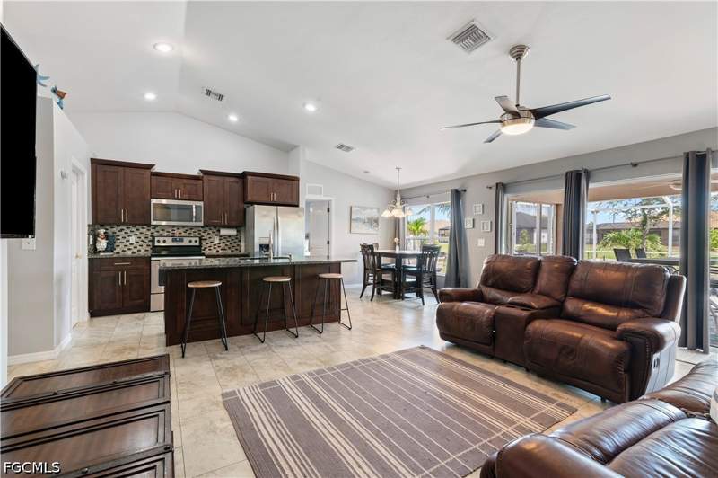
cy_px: 239
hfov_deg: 96.8
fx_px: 319
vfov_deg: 73.6
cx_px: 359
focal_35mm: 16
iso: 640
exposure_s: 1/4
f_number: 10
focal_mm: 16
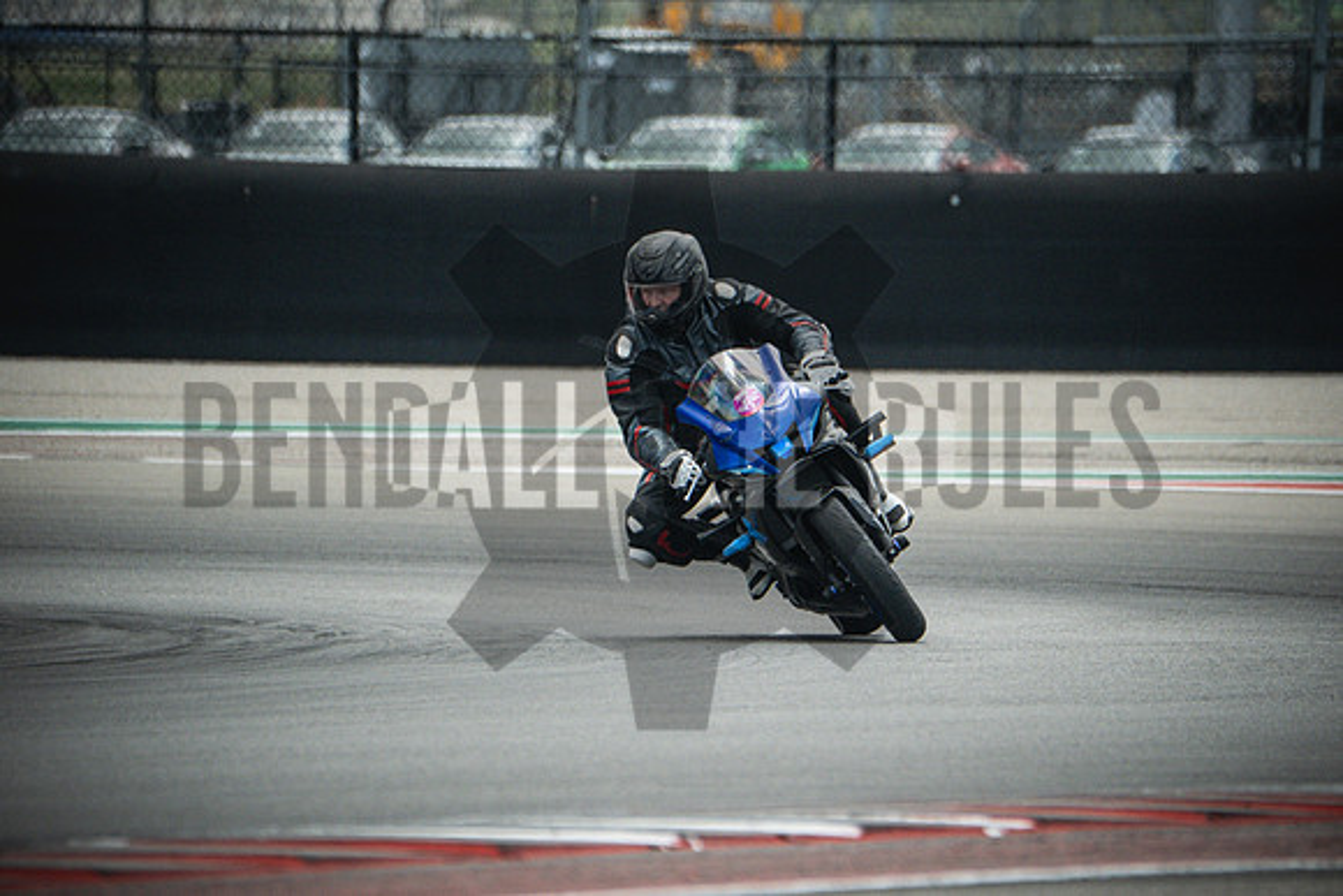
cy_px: 448
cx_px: 672
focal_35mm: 600
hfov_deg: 3.4
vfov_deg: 2.3
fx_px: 22388
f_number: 5.6
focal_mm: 400
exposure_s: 1/1600
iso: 2000
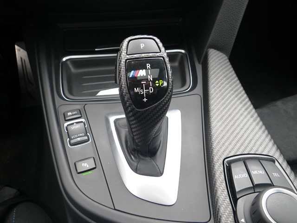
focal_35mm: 28
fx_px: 240
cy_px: 112
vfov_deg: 49.7
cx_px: 148
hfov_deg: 63.4
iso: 80
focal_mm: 5
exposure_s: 1/50
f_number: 3.5
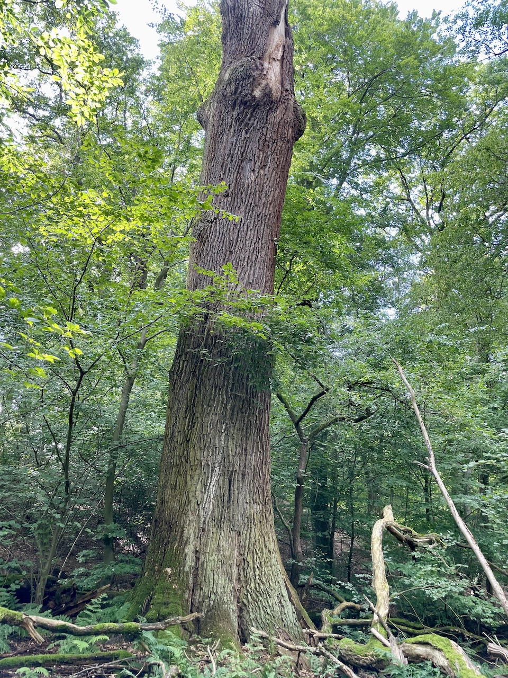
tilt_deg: +23.1
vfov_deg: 67.3
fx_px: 509
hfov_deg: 53.1
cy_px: 339
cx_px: 254
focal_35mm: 26
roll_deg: +0.0
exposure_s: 1/121
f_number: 1.6
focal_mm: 4.2
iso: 64
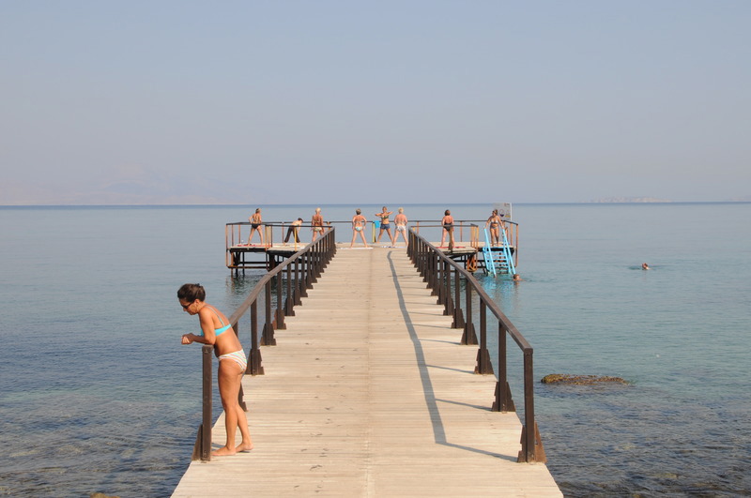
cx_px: 376
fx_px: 1125
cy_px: 249
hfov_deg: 36.9
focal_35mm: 54
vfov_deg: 25.0
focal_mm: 36
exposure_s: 1/200
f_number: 13
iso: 200
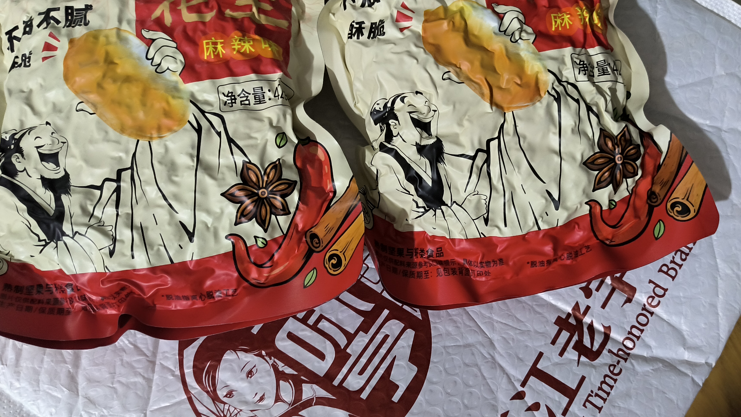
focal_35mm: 34
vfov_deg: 34.6
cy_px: 222
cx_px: 427
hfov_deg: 57.8
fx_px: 668
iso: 663
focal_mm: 4.69
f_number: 1.79
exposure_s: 1/25
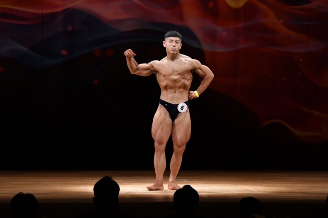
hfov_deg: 9.5
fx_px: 1976
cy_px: 109
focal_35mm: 217
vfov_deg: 6.3
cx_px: 164
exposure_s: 1/400
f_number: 5.6
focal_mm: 145
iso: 3200
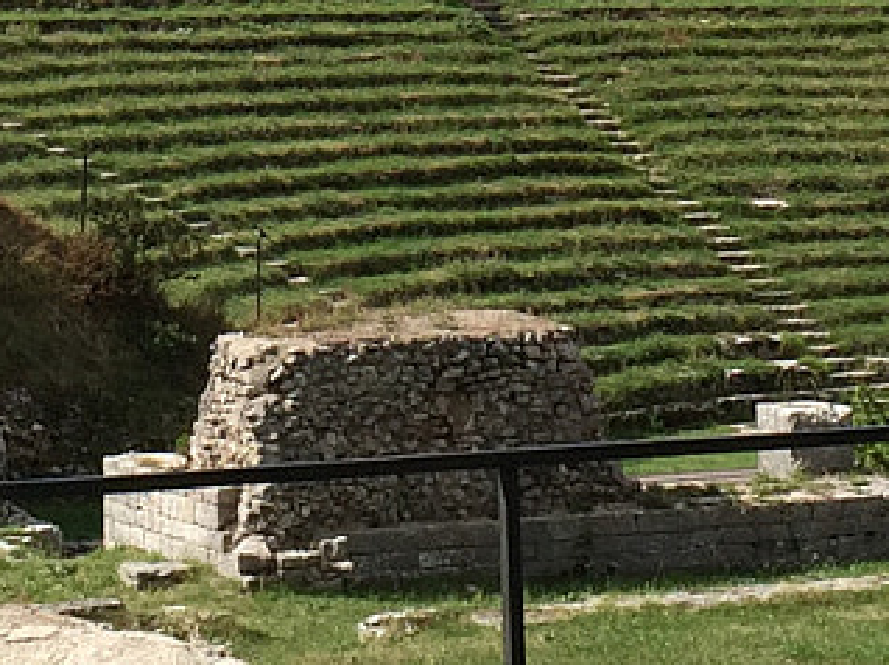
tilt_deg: +5.5
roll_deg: -0.6
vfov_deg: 9.8
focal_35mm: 146
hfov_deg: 13.5
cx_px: 263
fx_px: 3747
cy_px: -402
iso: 32
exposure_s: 1/2326
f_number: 2.2
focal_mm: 4.15
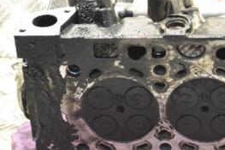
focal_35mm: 171
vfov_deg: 8.0
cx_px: 243
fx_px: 1068
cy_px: 58
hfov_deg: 11.9
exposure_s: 1/100
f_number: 5.6
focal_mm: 50
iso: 3200
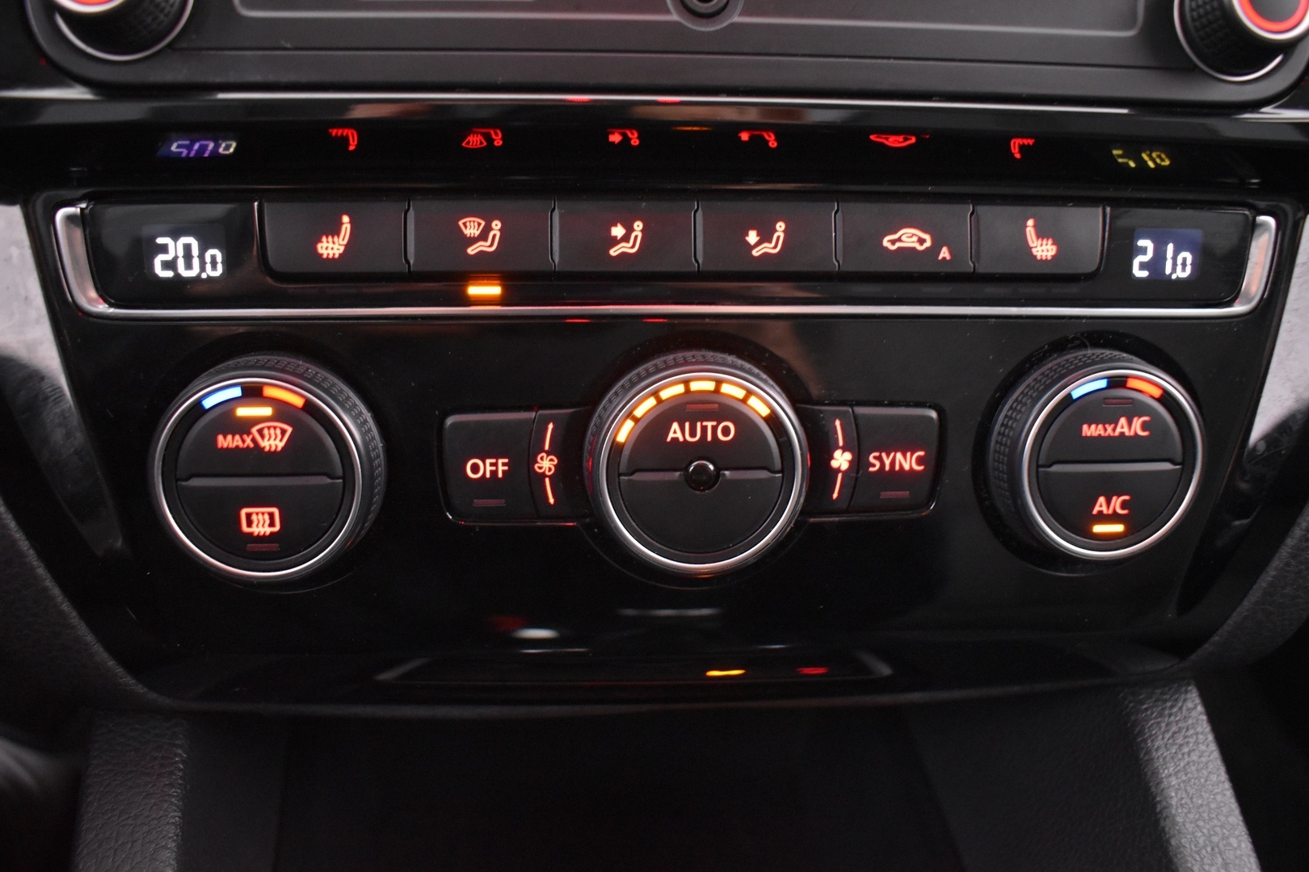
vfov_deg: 43.6
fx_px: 1091
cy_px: 436
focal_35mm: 30
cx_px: 654
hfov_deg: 61.9
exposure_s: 1/6
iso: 3200
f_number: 3.8
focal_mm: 20
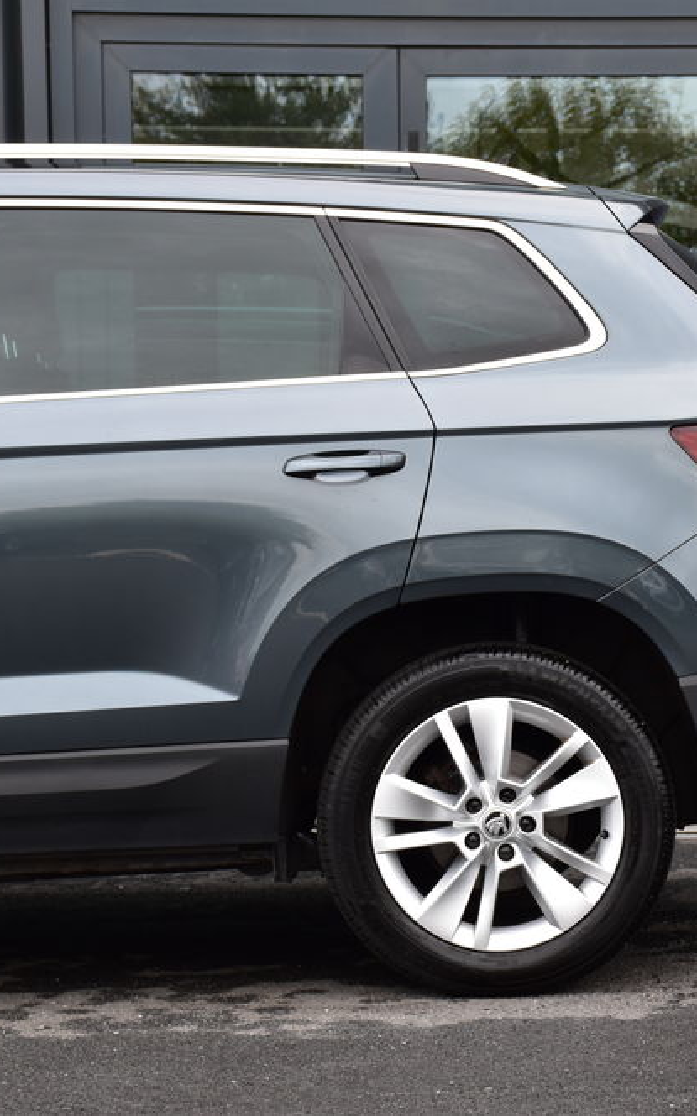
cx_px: 549
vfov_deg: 18.1
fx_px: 3499
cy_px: 558
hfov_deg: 11.3
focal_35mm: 115
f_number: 8
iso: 400
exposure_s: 1/80
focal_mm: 50
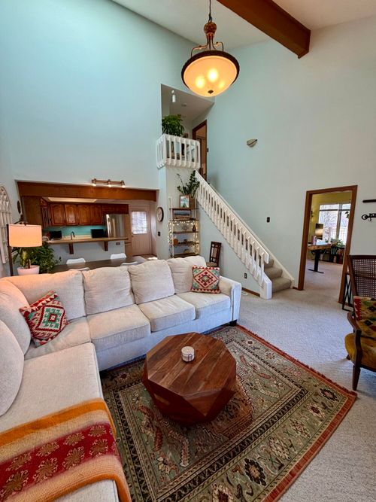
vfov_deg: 102.1
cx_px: 188
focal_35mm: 14
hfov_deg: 85.7
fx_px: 203
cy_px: 251
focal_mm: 2.22
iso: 250
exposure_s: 1/120
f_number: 2.2
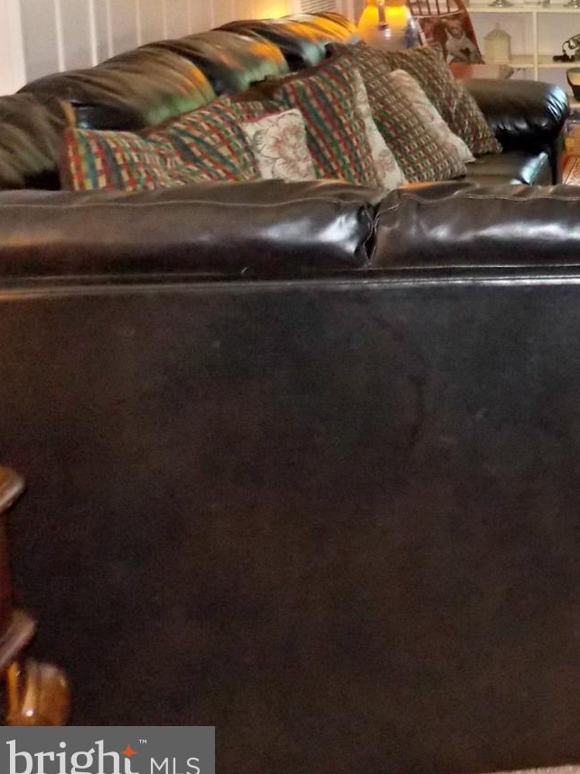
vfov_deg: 33.4
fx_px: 1229
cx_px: 915
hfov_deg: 21.4
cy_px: 106
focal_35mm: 55
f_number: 3.1
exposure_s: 1/30
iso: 320
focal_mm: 4
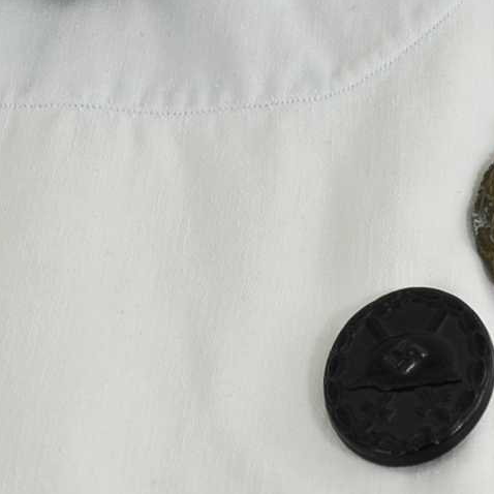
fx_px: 3281
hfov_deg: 8.6
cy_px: -54
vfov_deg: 8.5
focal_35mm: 203
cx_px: 42
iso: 220
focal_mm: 31
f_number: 5.6
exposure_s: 1/125
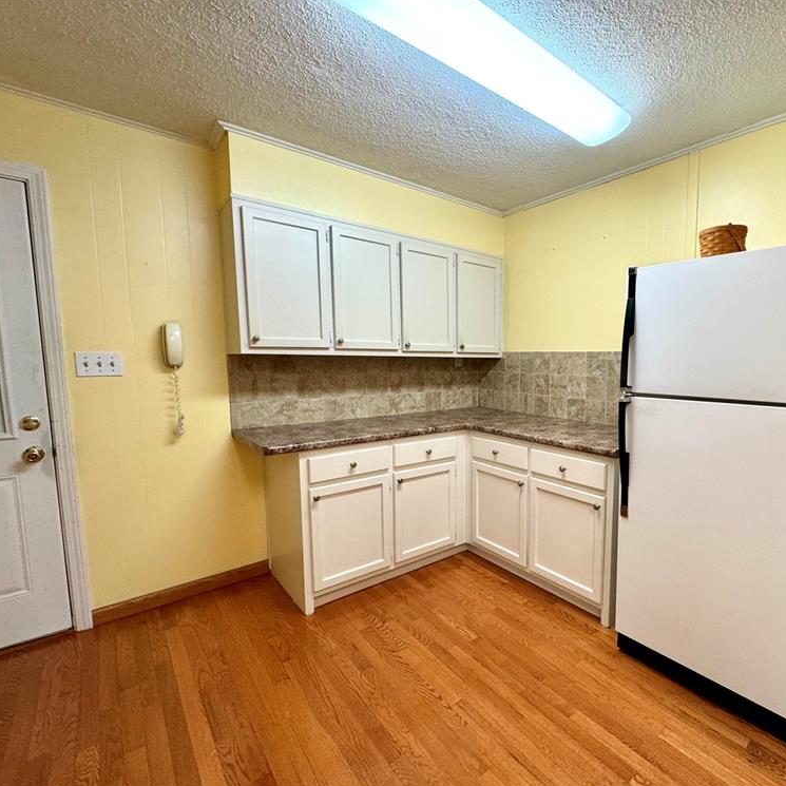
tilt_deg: -6.3
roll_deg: -0.1
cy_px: 402
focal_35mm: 17
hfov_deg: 82.0
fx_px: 437
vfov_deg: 84.0
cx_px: 502
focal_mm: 2.22
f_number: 2.2
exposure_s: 1/60
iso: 160
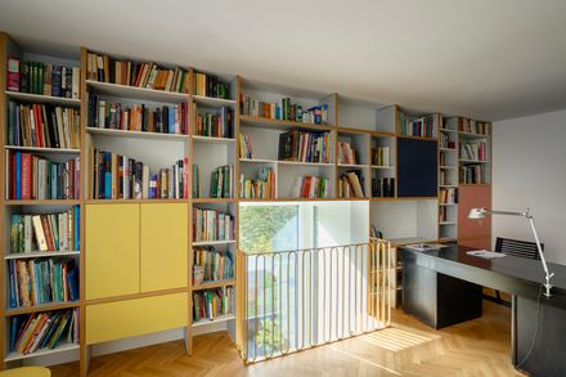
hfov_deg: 88.5
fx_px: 291
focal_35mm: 18
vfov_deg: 65.9
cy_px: 188
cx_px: 283
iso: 100
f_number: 10
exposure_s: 1/5
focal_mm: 18.5
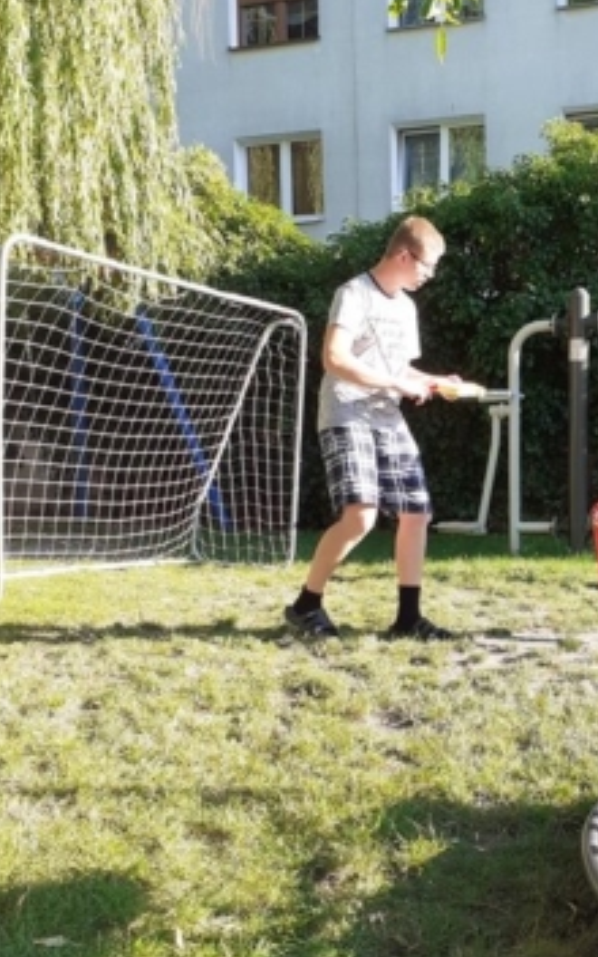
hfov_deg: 32.0
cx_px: 473
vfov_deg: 50.3
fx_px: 1017
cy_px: 511
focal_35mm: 39
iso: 40
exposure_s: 1/357
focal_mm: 3.6
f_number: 1.9
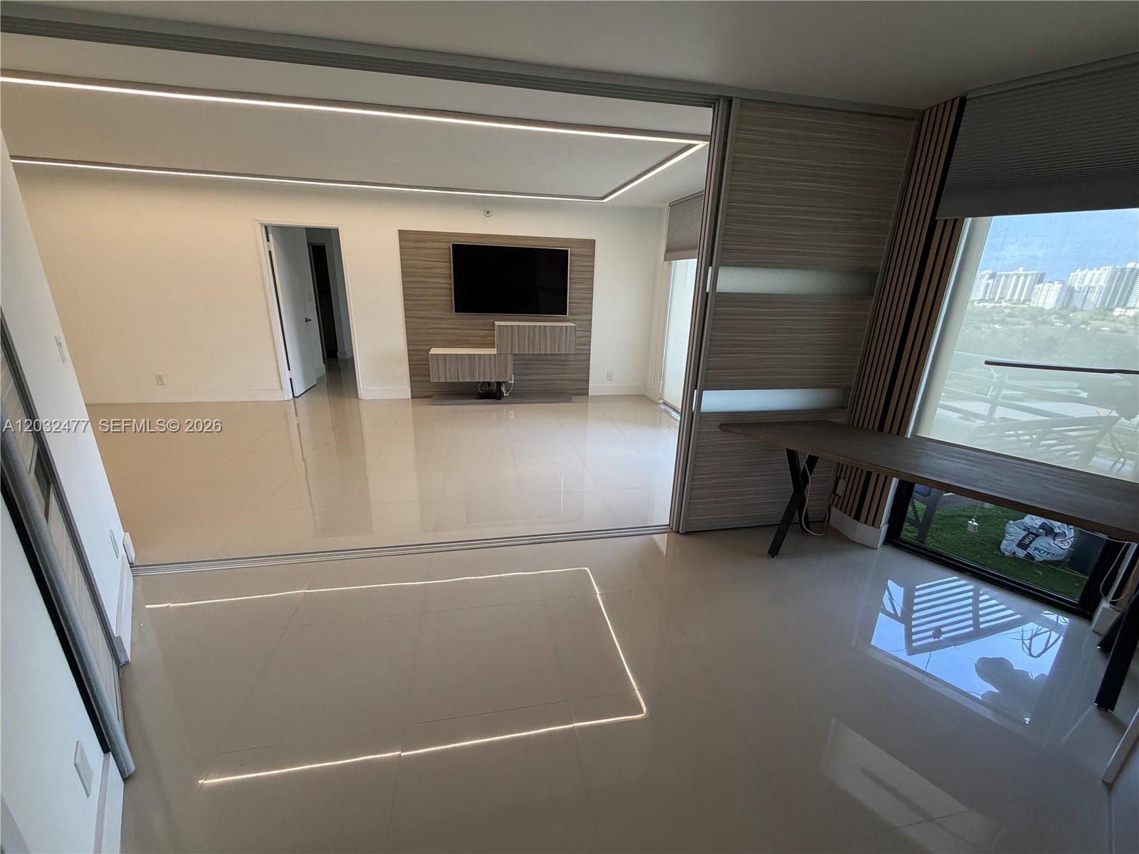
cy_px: 427
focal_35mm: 14
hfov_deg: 102.1
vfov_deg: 85.7
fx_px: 461
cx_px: 570
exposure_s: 1/120
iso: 320
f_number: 2.2
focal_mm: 2.22
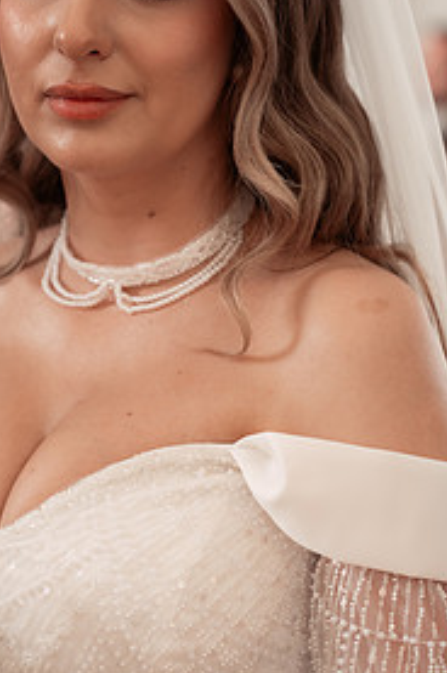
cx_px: 111
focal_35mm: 122
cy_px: 338
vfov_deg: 16.8
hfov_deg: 11.2
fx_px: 2278
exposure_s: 1/250
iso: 1600
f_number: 3.2
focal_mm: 75
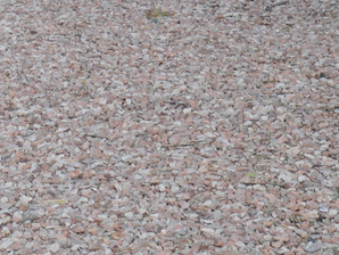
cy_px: -414
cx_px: 193
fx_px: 1941
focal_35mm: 198
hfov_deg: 10.0
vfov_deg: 7.0
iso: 100
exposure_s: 1/200
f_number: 7.1
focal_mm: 20
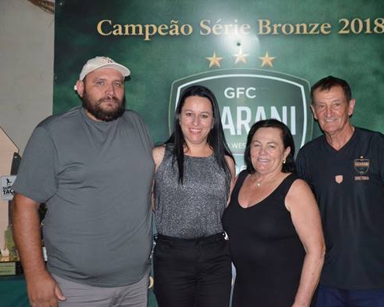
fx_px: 546
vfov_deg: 31.5
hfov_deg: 38.7
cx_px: 217
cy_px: 154
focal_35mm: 48
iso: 3200
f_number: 4
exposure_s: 1/60
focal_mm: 28
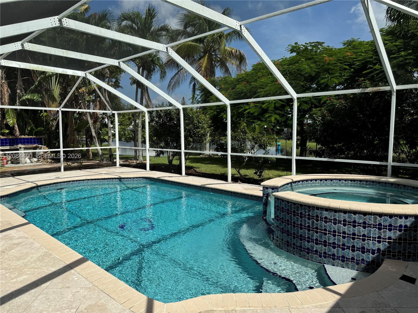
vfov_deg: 56.8
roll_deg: +0.4
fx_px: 290
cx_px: 209
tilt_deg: -5.8
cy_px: 156
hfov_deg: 71.6
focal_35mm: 24
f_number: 1.78
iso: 80
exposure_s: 1/4049
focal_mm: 6.76
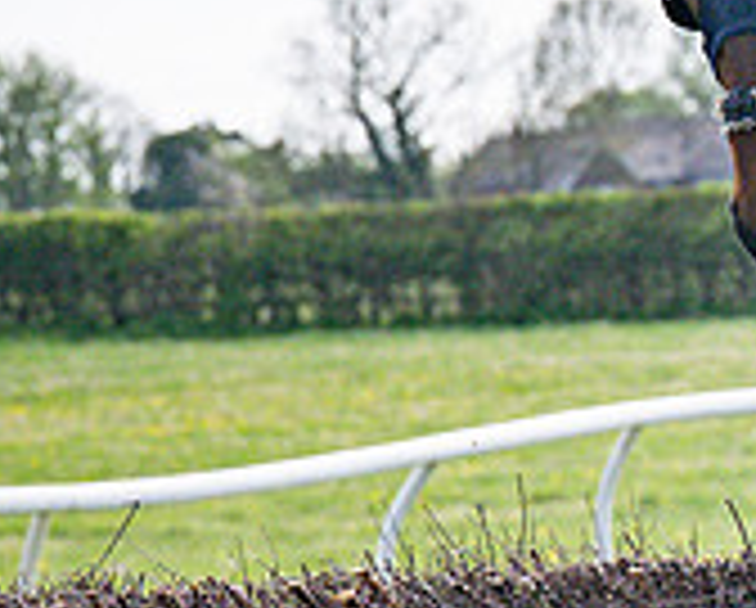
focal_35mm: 568
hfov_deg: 3.4
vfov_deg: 2.7
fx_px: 12731
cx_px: 1326
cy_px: 122
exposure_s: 1/4000
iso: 400
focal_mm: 102
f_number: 5
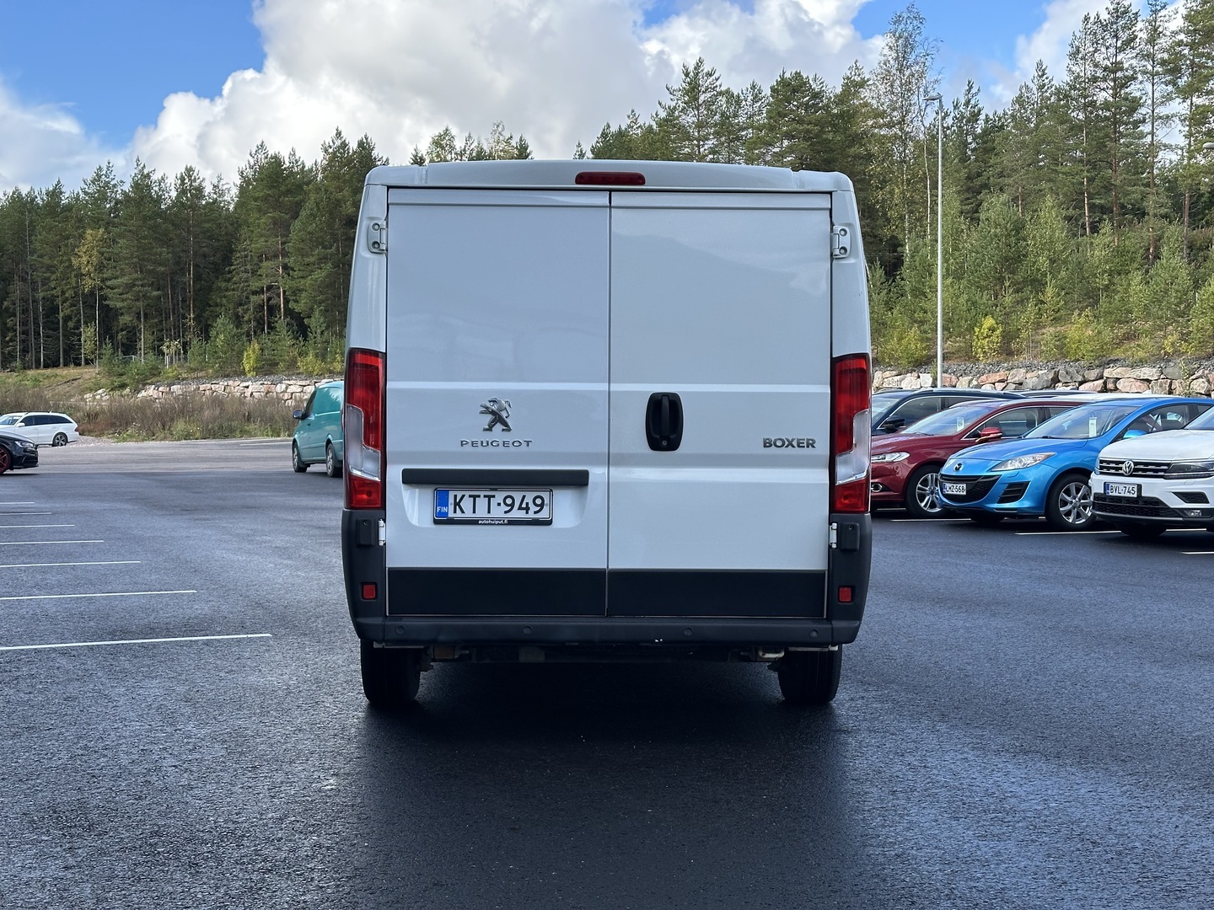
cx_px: 607
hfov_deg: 39.7
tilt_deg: -1.5
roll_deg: +1.2
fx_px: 1683
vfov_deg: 30.3
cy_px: 455
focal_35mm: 48
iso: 64
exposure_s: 1/1272
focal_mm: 6.86
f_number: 1.78
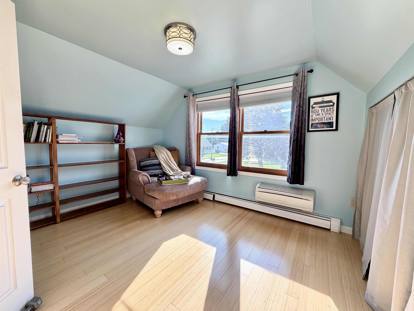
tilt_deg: -3.9
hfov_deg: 102.1
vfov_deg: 85.7
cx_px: 207
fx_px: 167
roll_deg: -0.5
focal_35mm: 14
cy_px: 156
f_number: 2.2
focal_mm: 2.22
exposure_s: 1/145
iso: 64
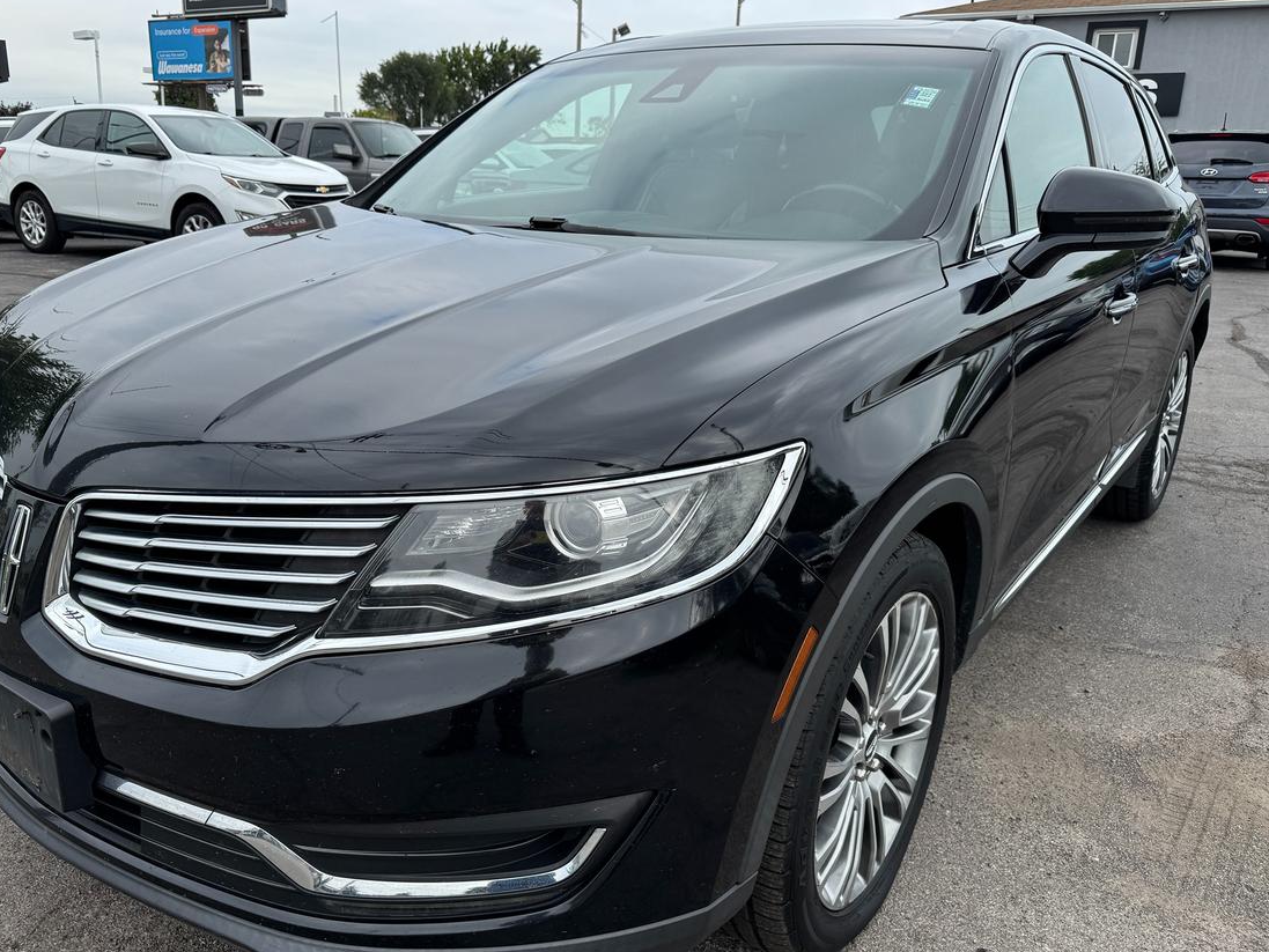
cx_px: 567
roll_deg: -0.1
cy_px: 490
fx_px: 1027
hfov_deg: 63.3
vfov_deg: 49.7
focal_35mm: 28
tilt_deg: -16.1
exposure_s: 1/1560
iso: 80
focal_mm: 6.76
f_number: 1.78
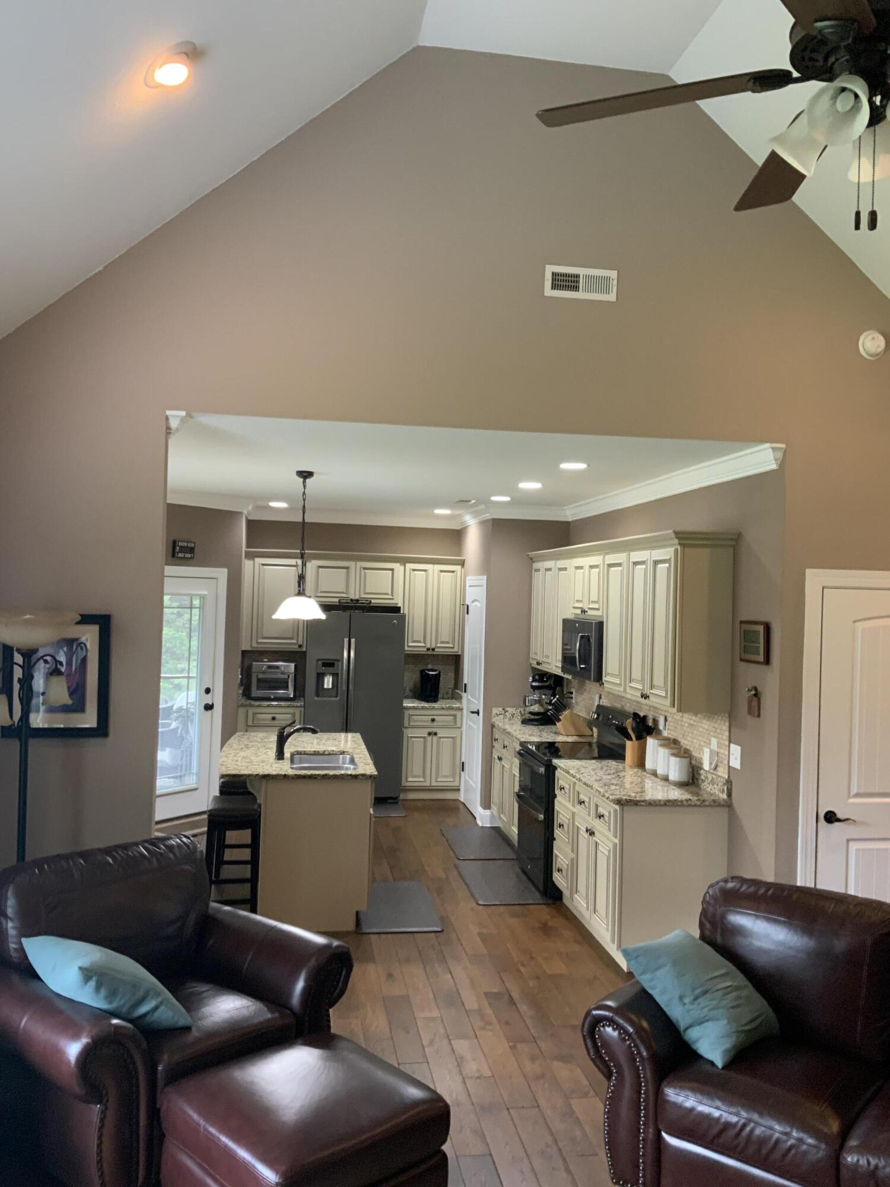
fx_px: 994
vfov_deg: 61.7
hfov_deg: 48.2
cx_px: 445
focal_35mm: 29
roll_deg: -2.2
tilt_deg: -0.5
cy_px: 594
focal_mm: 3
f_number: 1.8
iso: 160
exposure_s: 1/60
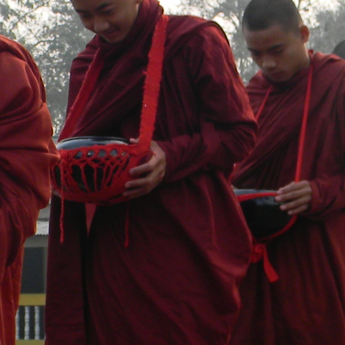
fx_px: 1658
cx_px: 74
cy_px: 202
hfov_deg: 11.8
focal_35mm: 147
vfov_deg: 11.9
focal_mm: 6.4
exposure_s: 1/115
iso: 80
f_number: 3.7
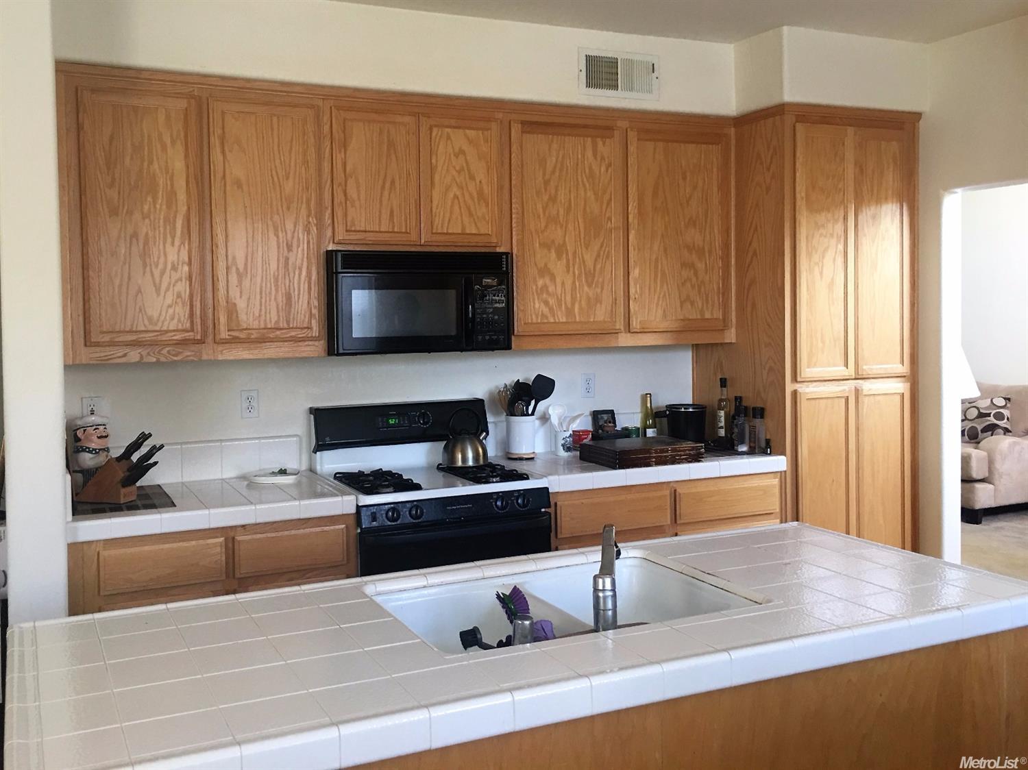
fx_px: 861
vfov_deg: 48.2
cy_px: 385
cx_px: 514
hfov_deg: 61.7
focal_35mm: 29
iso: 50
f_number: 2.2
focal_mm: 4.15
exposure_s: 1/15
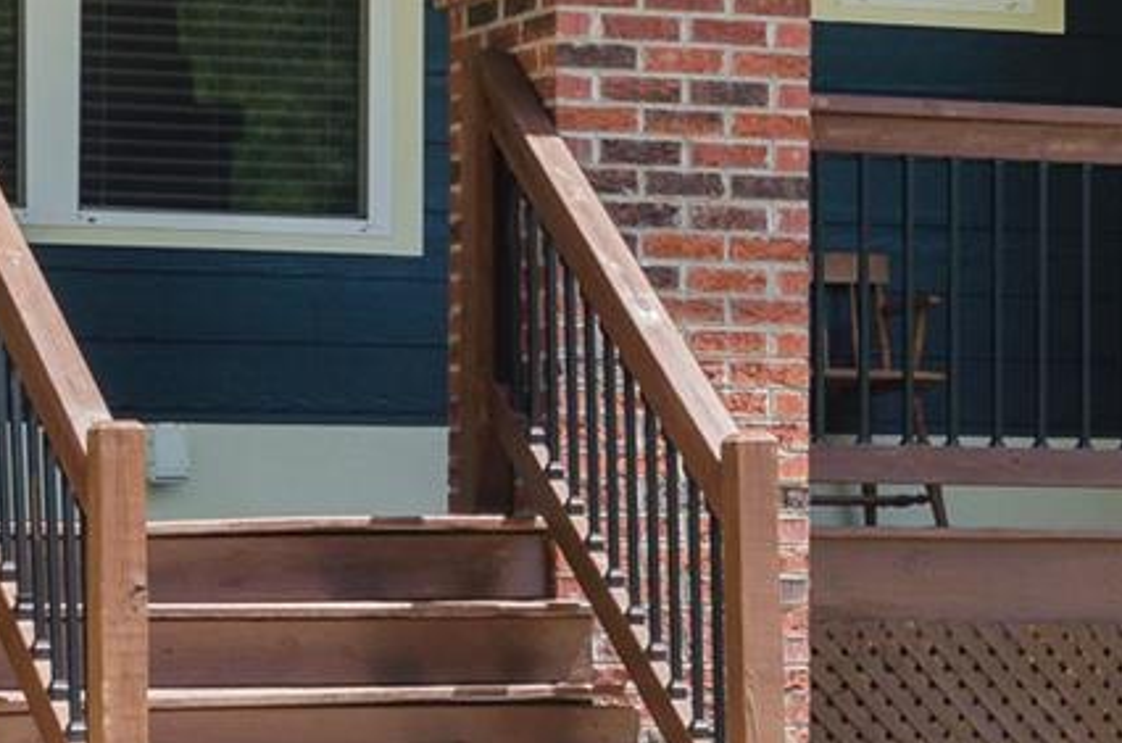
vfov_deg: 8.4
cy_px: 188
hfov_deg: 12.7
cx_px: 471
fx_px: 5044
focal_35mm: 162
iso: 400
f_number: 9
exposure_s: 1/320
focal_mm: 45
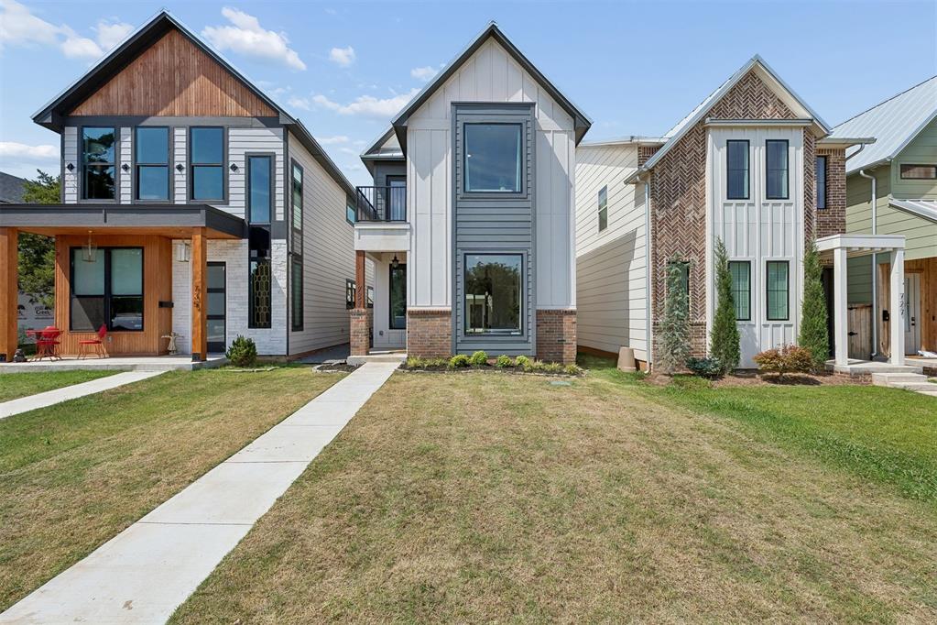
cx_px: 468
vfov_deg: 77.3
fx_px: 390
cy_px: 312
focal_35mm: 15
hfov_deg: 100.4
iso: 100
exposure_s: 1/1250
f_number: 6.3
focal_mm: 10
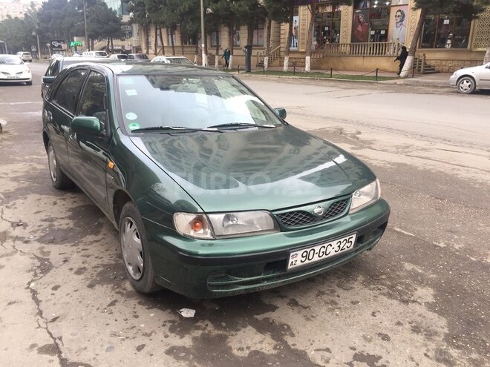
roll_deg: +0.2
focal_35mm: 29
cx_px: 245
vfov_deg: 48.2
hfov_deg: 61.7
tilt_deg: -16.7
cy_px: 184
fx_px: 411
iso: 32
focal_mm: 4.15
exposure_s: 1/115
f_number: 2.2
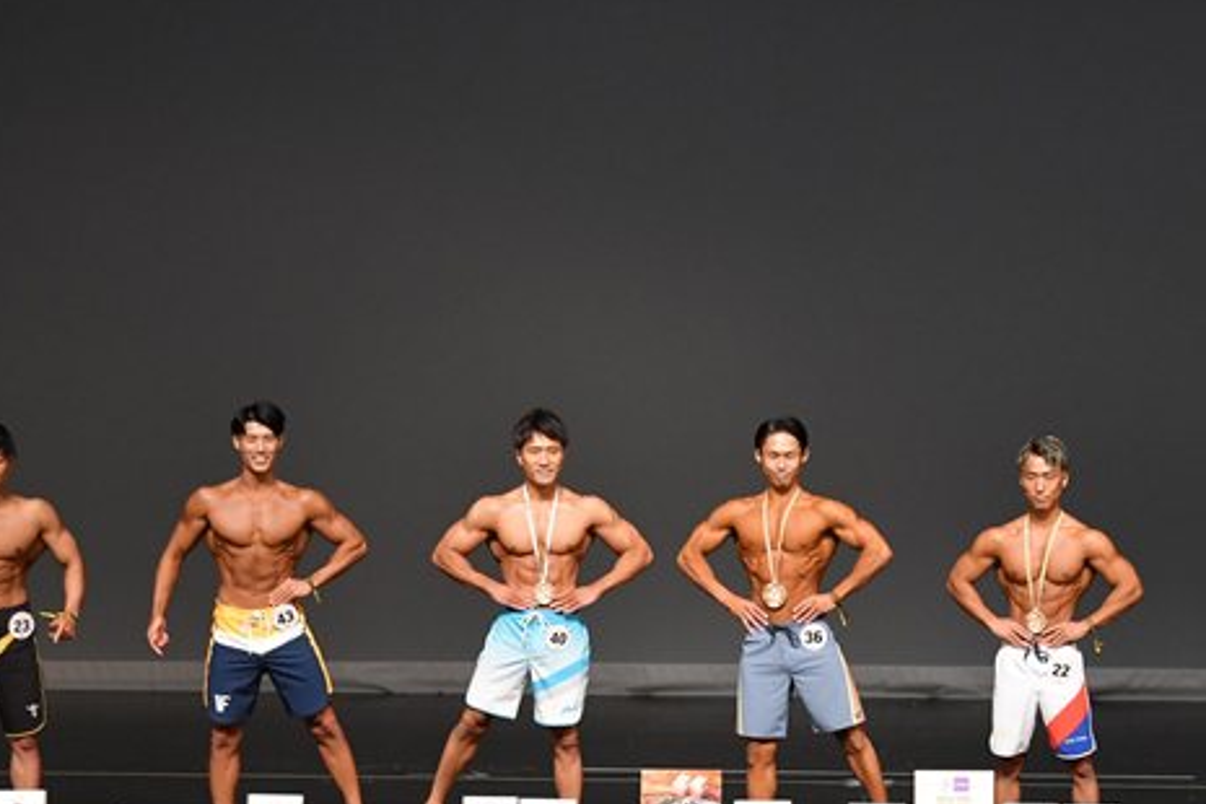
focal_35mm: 225
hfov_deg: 9.1
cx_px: 738
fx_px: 7537
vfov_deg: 6.1
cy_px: 609
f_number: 5.6
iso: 2000
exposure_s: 1/400
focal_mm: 90
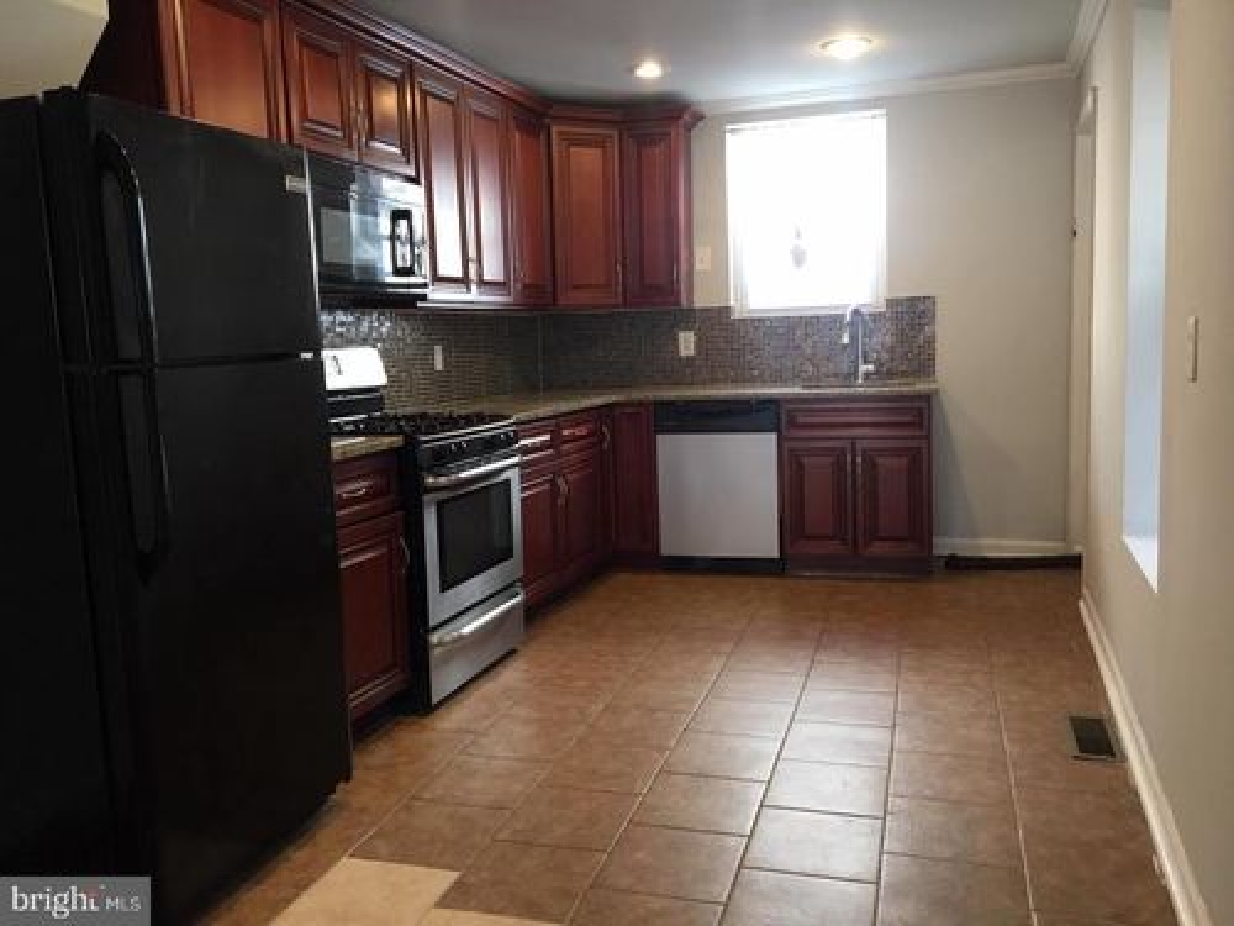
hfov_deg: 61.7
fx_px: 1034
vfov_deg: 48.2
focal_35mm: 29
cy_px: 463
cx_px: 617
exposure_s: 1/30
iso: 100
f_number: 2.2
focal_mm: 4.15
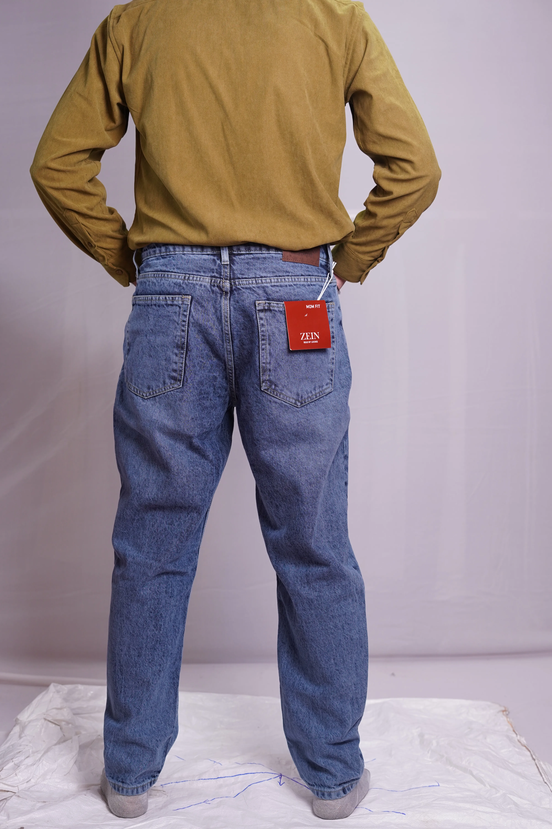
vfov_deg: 39.6
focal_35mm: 50
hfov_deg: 27.0
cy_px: 414
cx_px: 276
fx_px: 1150
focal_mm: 50
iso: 640
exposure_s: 1/100
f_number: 3.5
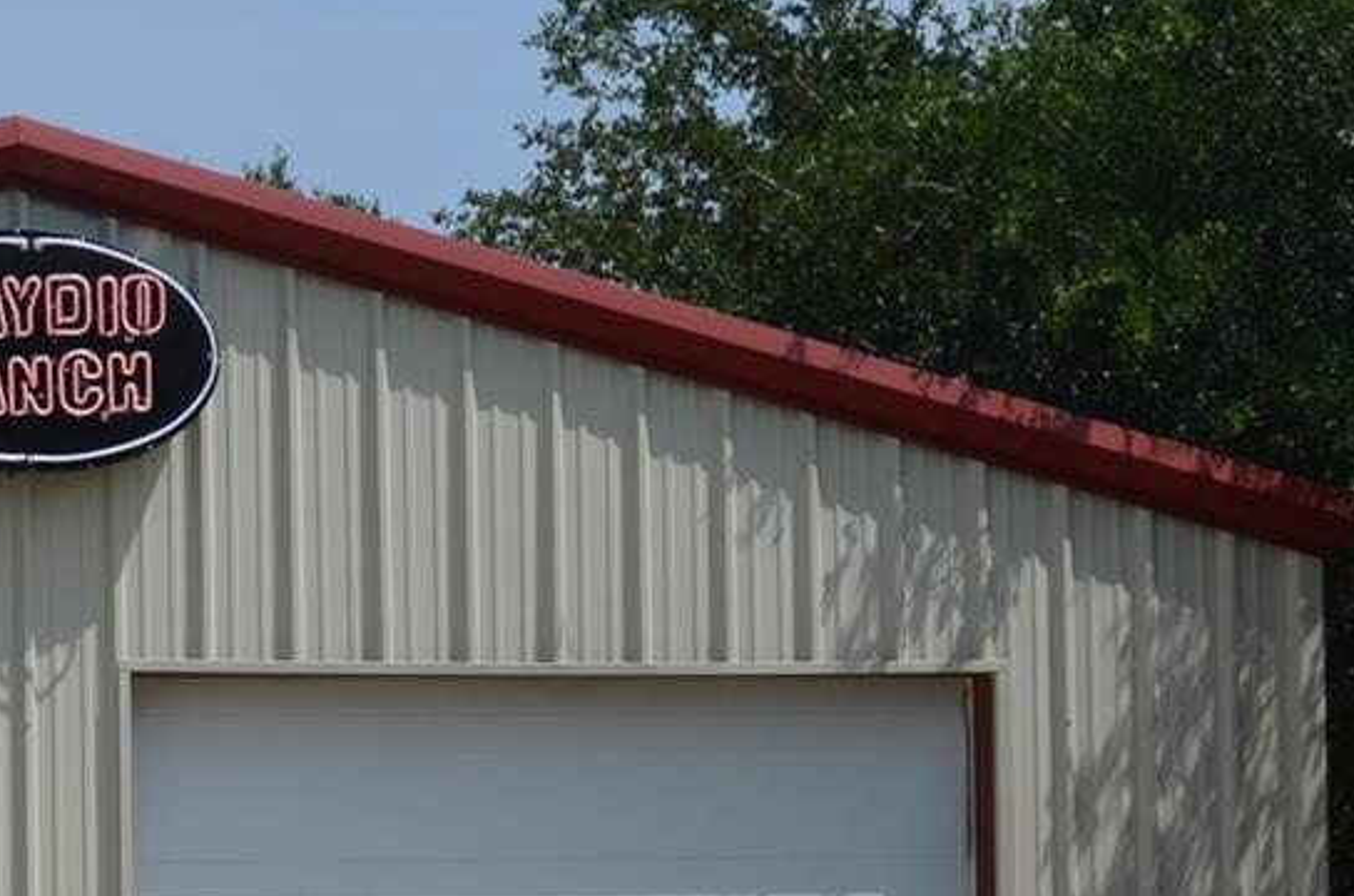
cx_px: -438
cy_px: 881
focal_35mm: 192
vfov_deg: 7.1
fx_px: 7204
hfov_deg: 10.5
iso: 100
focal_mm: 34
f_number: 9
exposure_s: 1/320
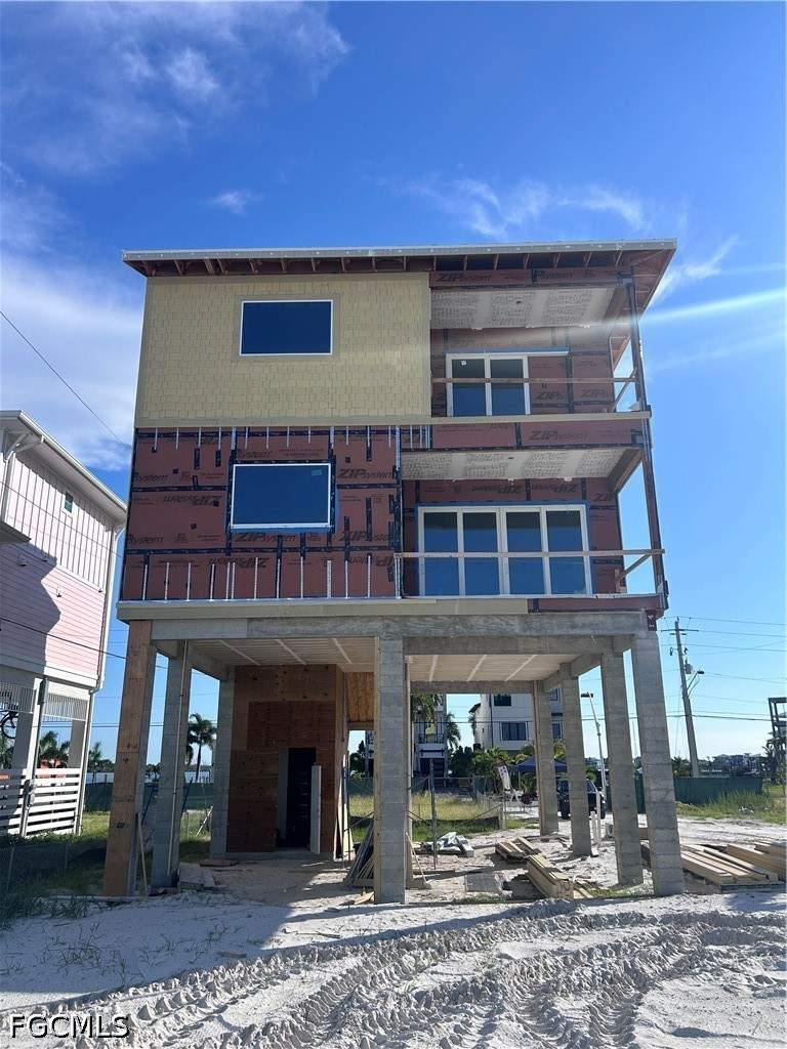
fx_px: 788
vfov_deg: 67.3
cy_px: 524
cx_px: 394
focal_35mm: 26
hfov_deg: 53.1
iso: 50
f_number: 1.5
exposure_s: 1/5882
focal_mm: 5.7
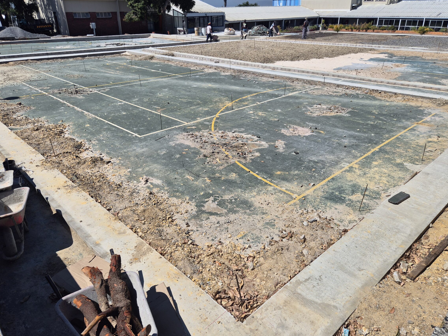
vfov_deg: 53.0
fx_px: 336
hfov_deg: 67.3
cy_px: 162
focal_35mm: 26
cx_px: 218
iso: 25
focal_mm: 5.4
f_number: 1.8
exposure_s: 1/3256
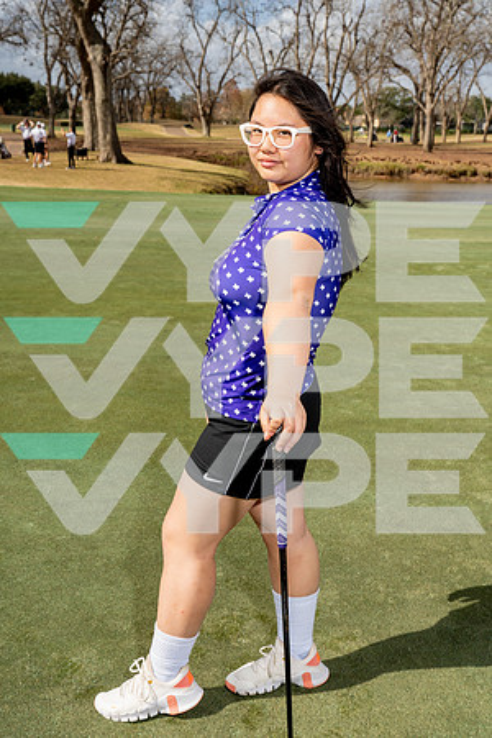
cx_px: 246
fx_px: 902
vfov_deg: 44.5
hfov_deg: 30.5
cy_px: 369
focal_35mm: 44
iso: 100
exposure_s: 1/250
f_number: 8
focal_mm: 44
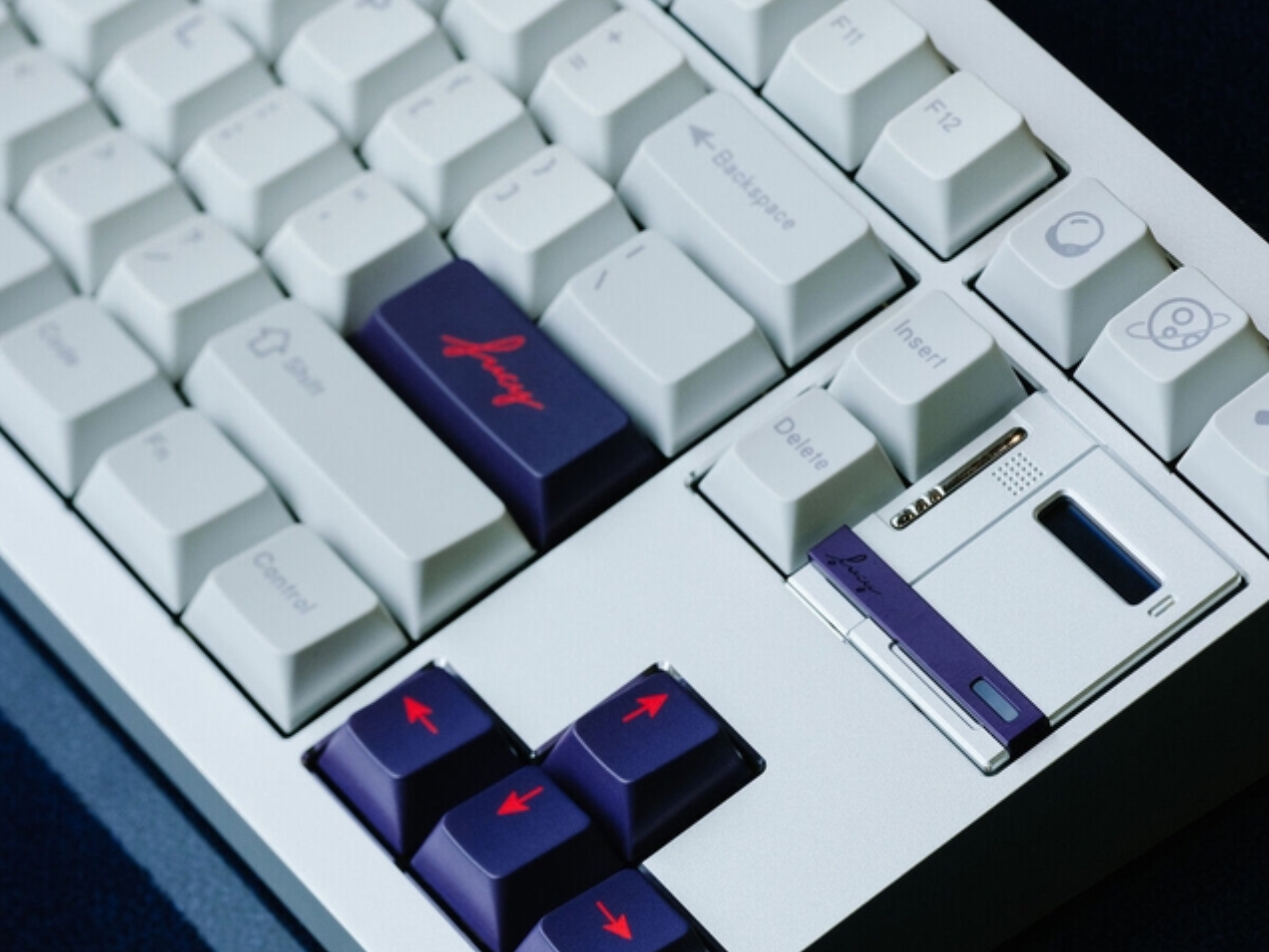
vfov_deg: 10.6
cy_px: 671
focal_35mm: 140
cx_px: 670
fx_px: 5132
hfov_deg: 14.1
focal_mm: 110
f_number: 13
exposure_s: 1/60
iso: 1000
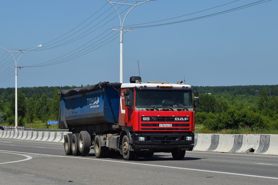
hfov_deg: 24.6
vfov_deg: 16.6
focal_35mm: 82
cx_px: 139
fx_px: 637
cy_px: 92
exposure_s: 1/1600
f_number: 7.1
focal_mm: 55
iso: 200
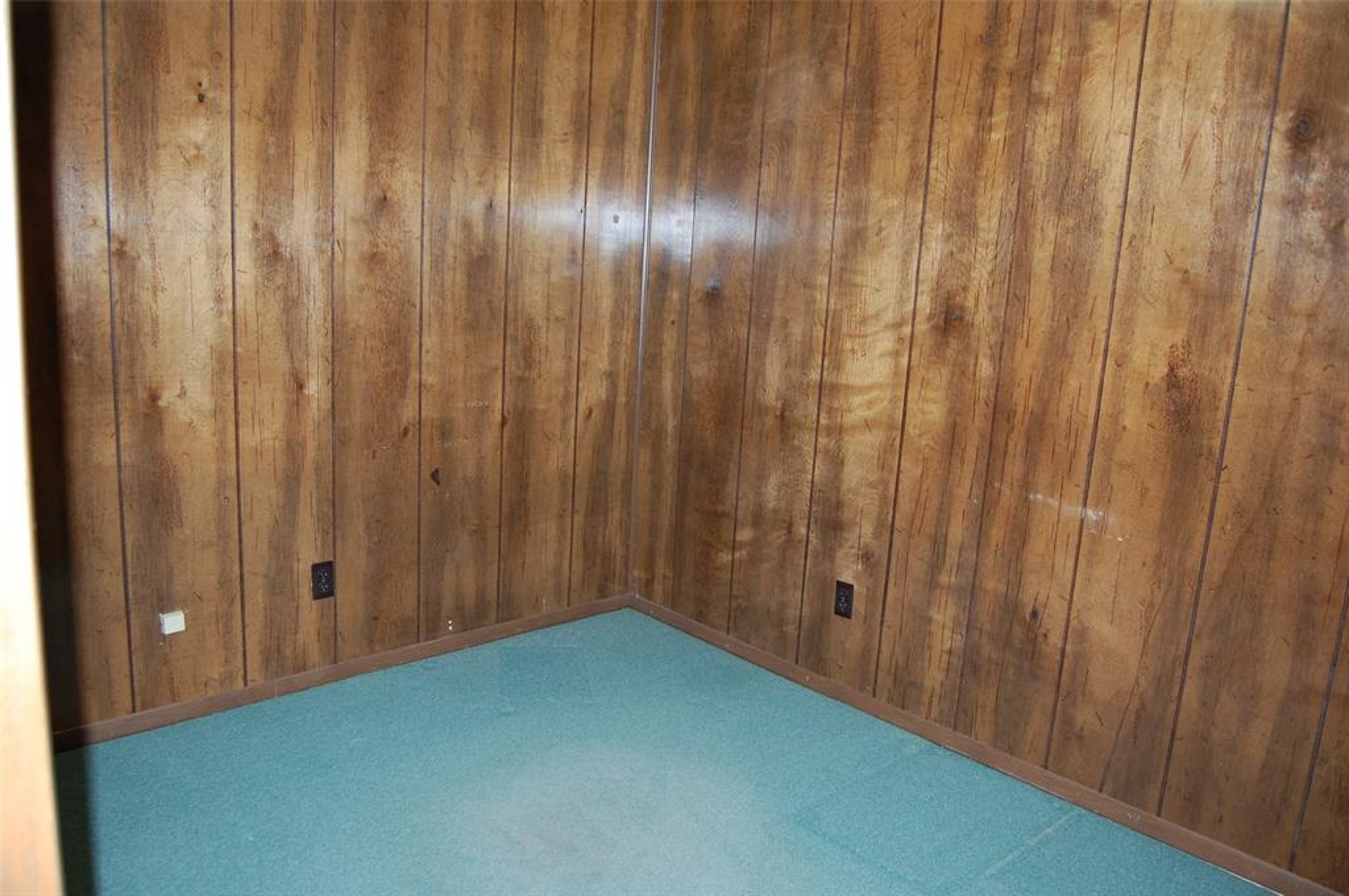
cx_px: 674
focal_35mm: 27
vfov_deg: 47.8
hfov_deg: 67.4
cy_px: 448
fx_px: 1010
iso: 400
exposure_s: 1/60
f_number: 3.5
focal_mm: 18
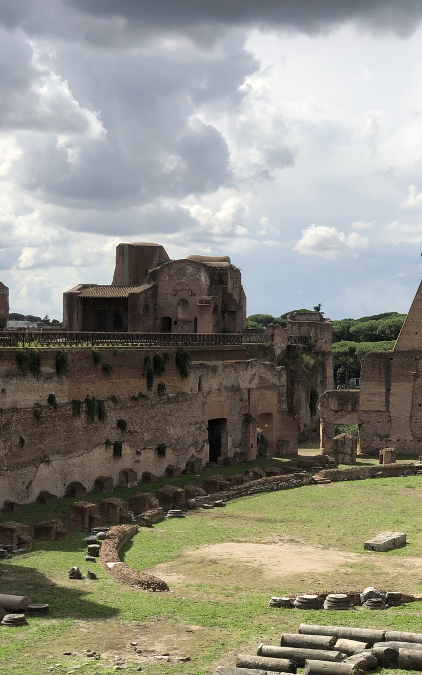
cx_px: 299
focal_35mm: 74
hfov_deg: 17.5
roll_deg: -0.1
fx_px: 1362
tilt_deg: -0.4
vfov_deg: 27.8
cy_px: 337
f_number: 2.4
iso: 16
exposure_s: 1/1567
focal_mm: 6
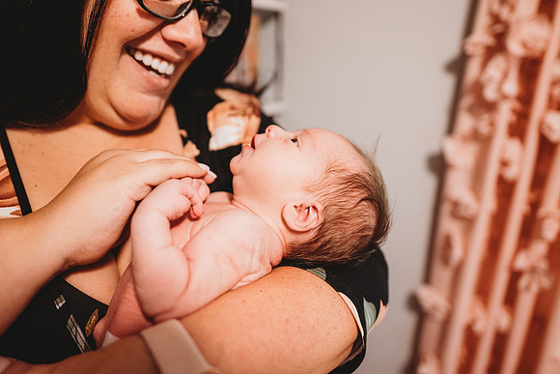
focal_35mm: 24
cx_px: 280
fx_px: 373
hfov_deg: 73.7
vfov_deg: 53.2
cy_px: 187
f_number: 2.2
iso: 2000
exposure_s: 1/160
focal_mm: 24
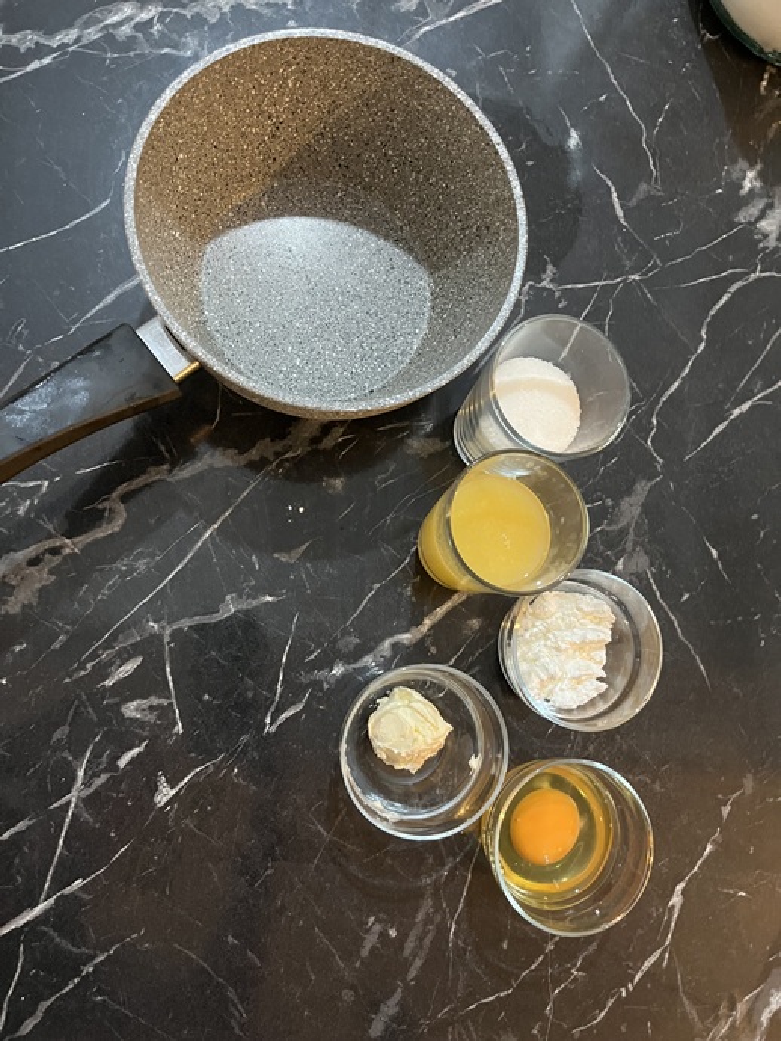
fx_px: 782
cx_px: 390
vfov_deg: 67.3
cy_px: 520
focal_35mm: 26
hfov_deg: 53.1
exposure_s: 1/33
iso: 640
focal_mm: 5.1
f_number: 1.6
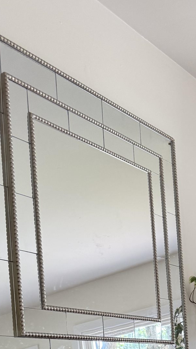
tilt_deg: -0.9
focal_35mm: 56
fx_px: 518
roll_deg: +0.0
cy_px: 373
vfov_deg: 33.1
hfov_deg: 21.0
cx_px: 177
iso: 200
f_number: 1.78
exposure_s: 1/90
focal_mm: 6.76
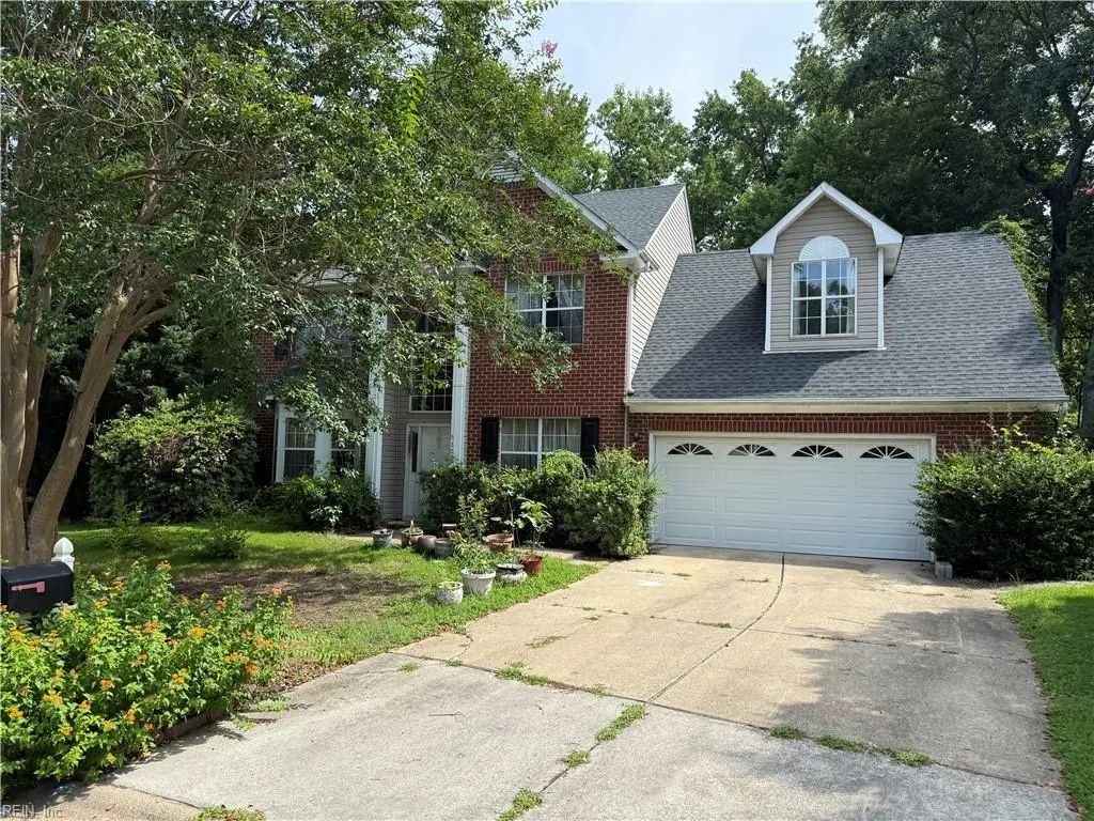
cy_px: 410
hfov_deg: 71.6
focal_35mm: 24
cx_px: 547
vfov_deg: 56.8
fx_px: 758
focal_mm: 6.76
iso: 80
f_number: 1.78
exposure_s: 1/2053
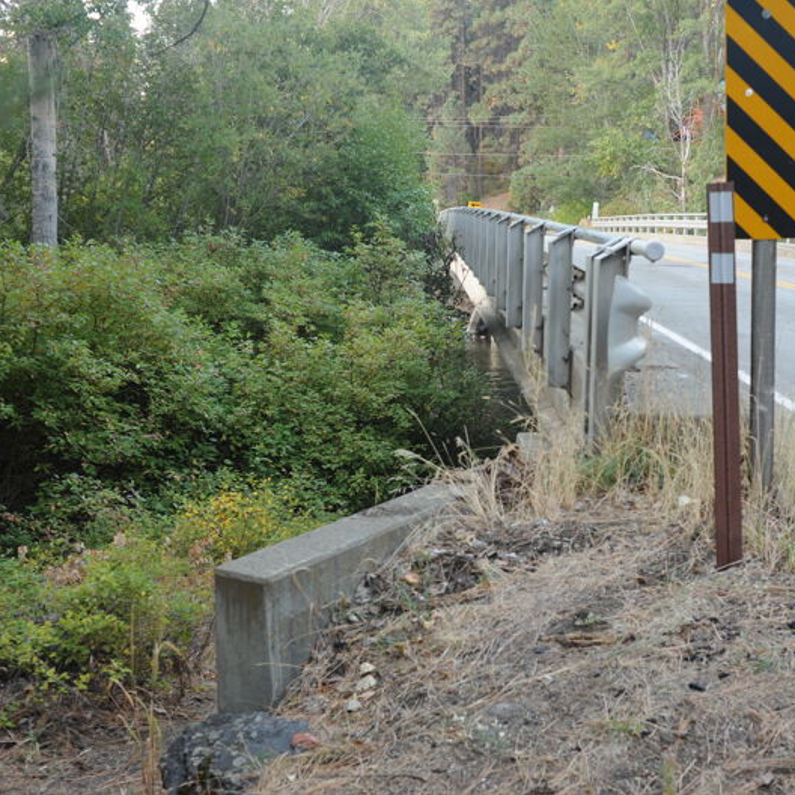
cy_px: 396
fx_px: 1169
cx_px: 491
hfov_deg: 37.4
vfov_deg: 37.6
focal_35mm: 45
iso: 500
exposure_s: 1/60
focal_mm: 35
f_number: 5
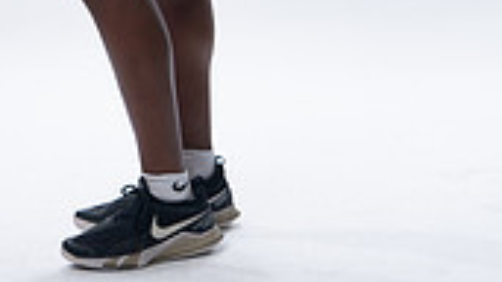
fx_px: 2940
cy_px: -341
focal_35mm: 221
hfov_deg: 9.7
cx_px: 100
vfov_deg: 5.3
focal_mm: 80
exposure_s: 1/250
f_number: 5.6
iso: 200
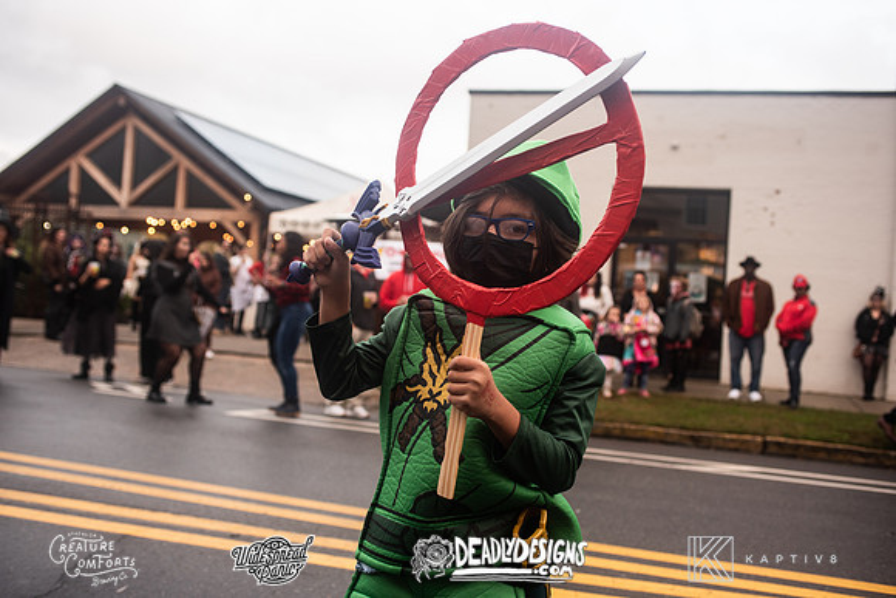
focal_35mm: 40
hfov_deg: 48.4
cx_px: 448
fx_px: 996
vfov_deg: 33.4
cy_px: 299
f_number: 3.5
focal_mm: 40
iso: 500
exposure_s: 1/125
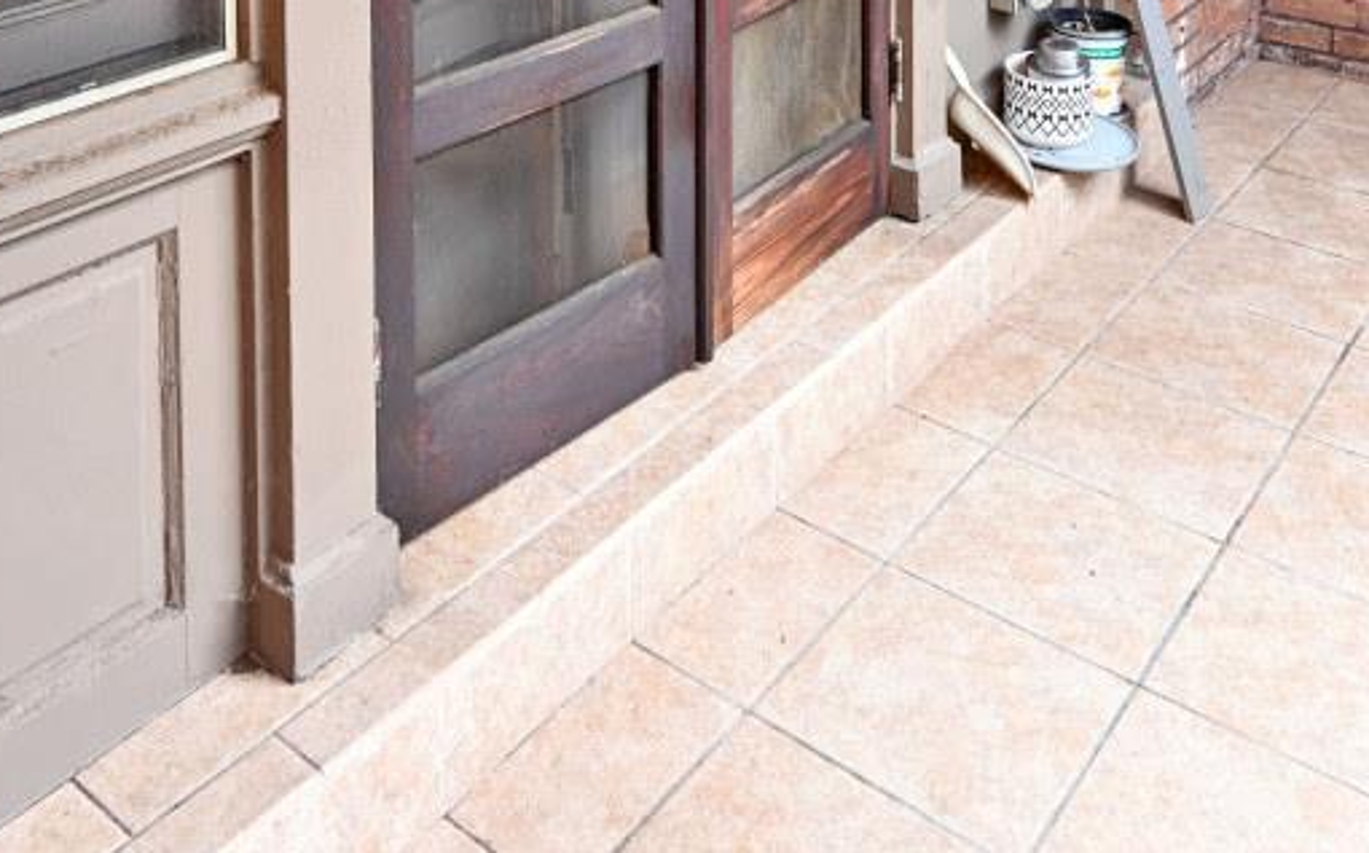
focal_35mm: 42
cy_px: -418
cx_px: 556
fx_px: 1566
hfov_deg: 47.0
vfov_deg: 24.1
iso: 360
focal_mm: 14
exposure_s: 1/60
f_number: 4
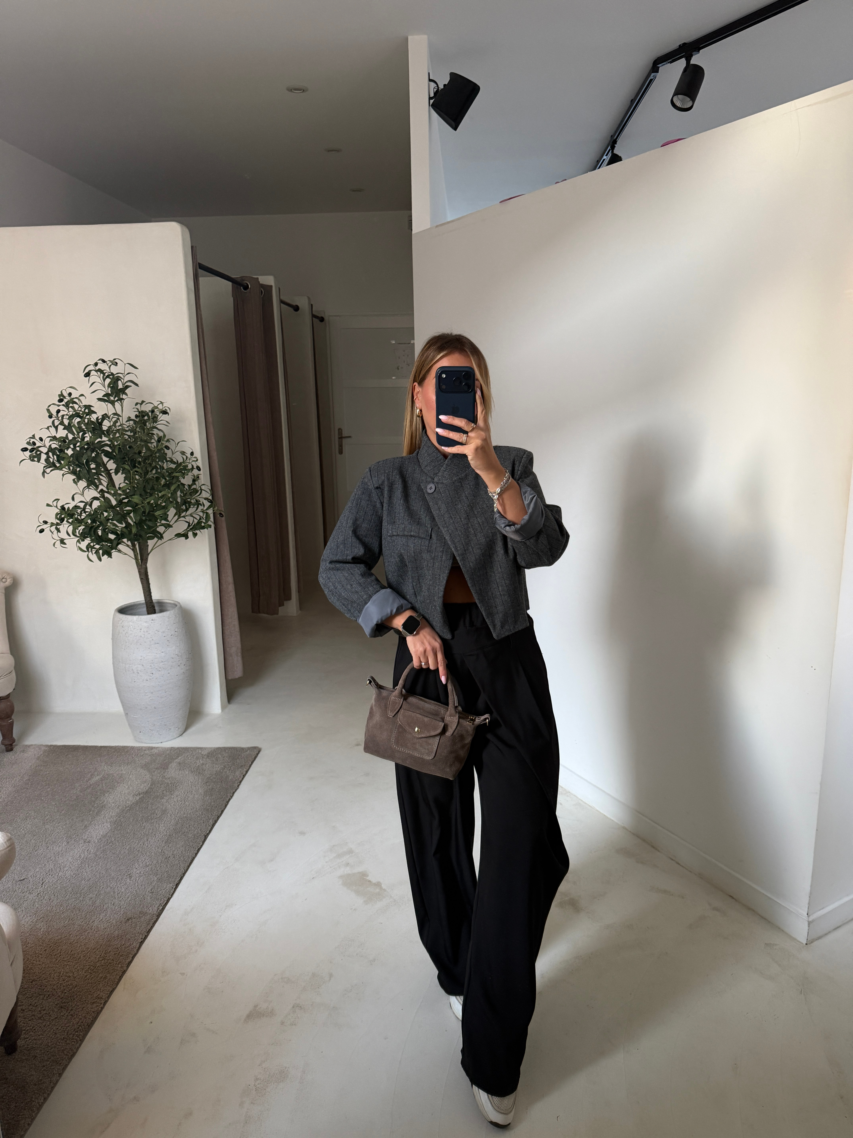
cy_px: 569
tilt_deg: -12.4
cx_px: 426
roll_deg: +1.6
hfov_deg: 56.8
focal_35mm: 24
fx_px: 789
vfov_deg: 71.6
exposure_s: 1/60
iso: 320
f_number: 1.78
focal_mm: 6.76
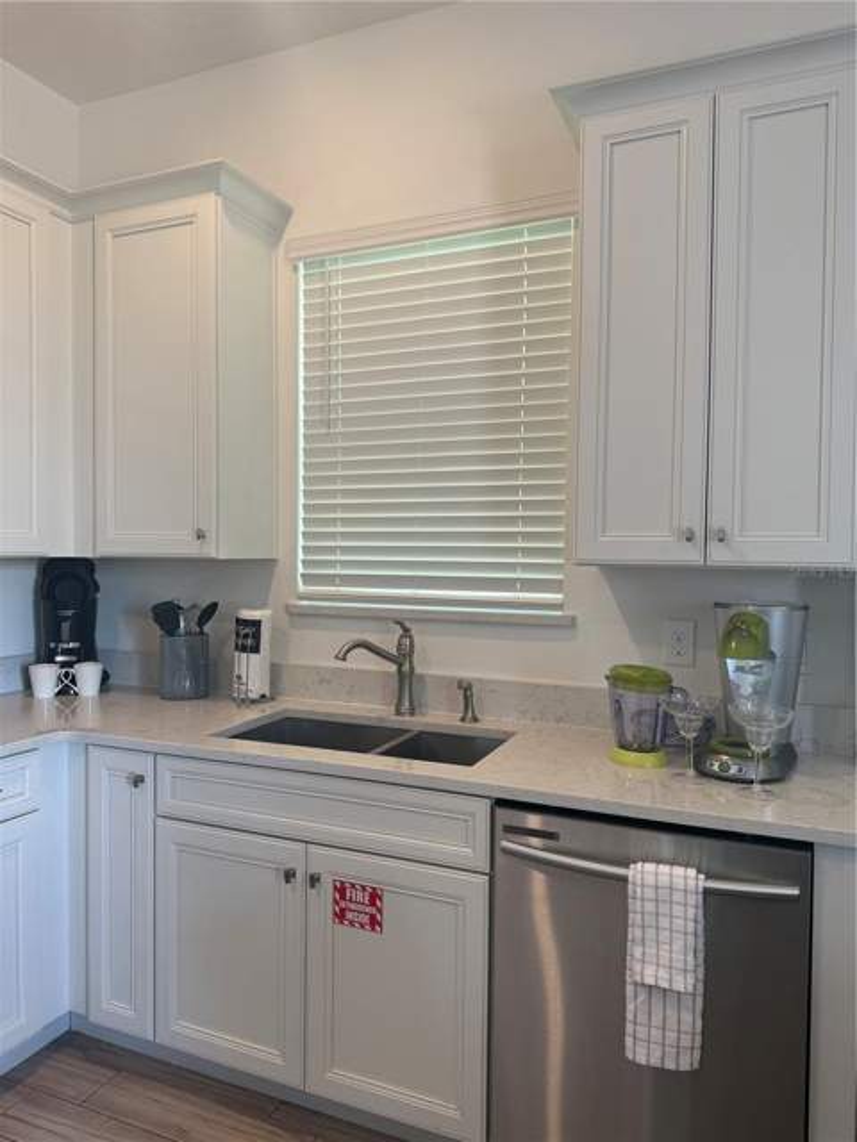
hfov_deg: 56.8
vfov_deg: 71.6
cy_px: 571
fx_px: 792
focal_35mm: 24
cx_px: 428
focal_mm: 6.76
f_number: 1.78
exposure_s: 1/120
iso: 125
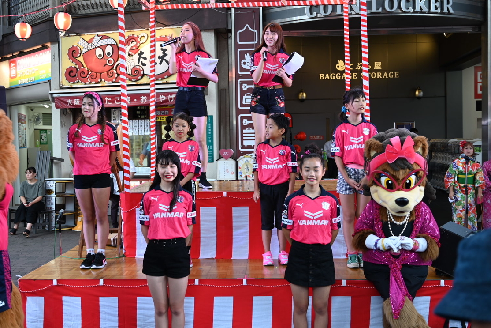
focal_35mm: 42
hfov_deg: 46.4
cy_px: 162
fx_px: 573
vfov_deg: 31.9
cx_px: 240
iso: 200
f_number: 4
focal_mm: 39
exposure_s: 1/40
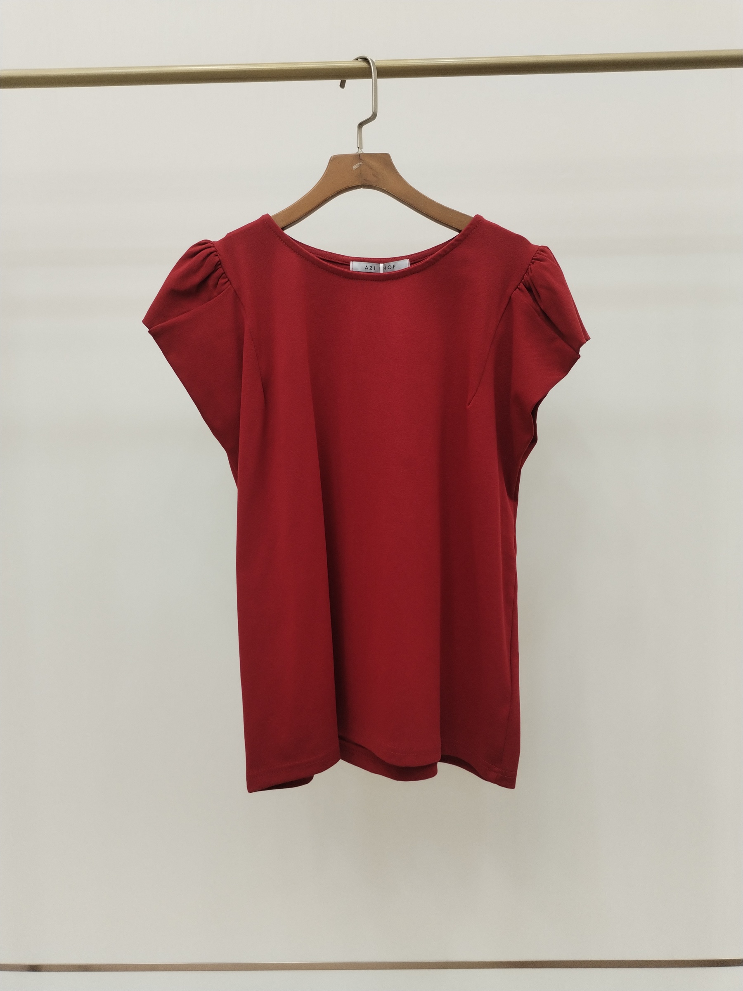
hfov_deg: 48.2
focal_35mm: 29
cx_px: 372
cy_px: 496
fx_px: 830
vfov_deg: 61.7
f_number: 1.8
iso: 289
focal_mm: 4.75
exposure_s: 1/120
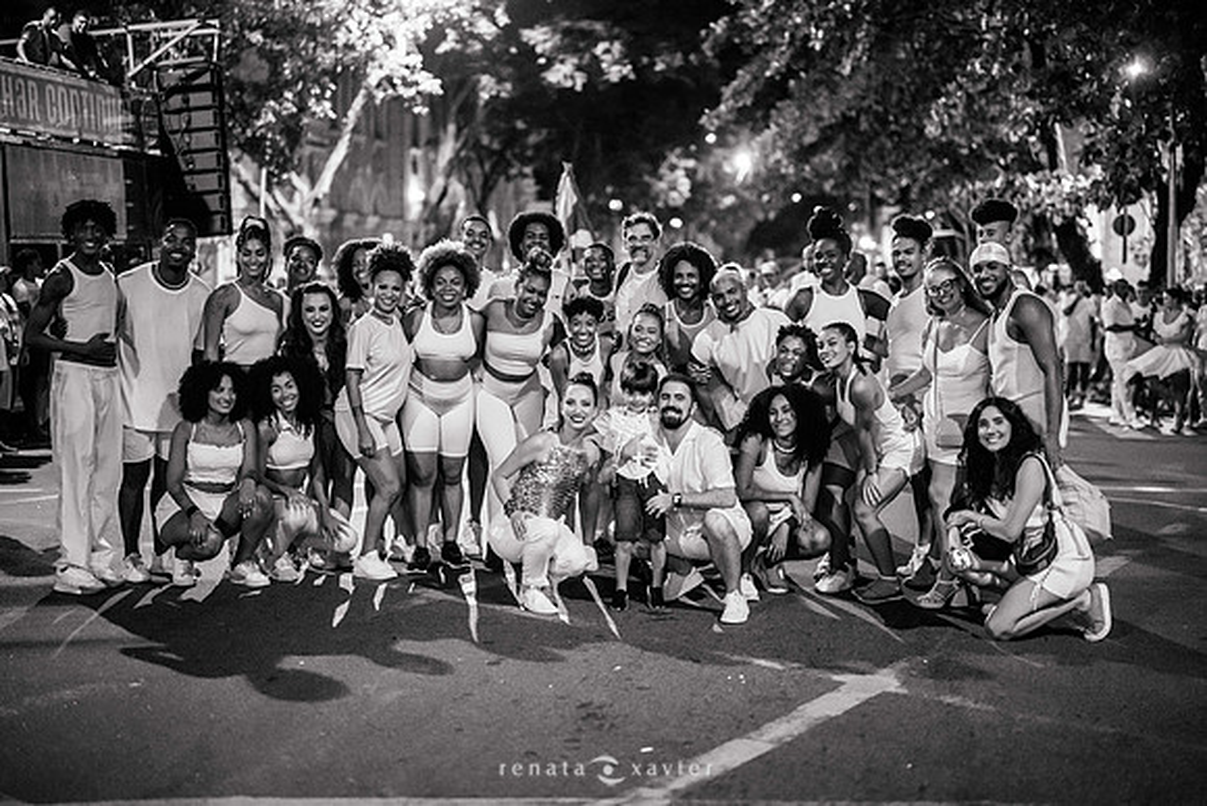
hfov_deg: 39.6
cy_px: 403
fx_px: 1677
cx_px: 604
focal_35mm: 50
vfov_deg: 27.0
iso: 2000
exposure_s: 1/250
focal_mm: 50
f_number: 1.3
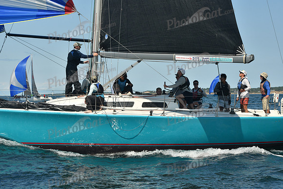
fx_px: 645
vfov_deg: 16.7
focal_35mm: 82
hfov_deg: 24.8
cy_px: 94
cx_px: 142
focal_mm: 82
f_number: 9
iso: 320
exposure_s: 1/640
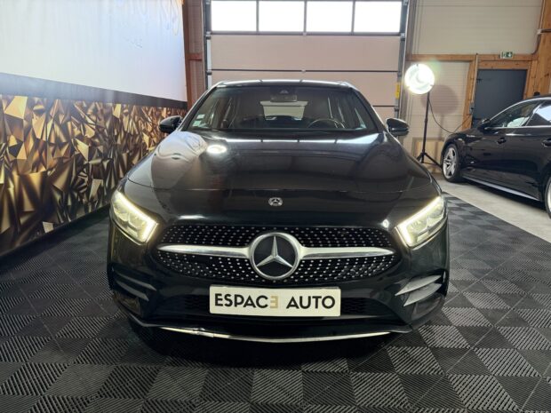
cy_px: 206
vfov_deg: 56.8
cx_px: 276
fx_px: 382
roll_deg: -0.4
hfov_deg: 71.6
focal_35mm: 24
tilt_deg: -12.9
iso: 320
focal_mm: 6.76
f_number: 1.78
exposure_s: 1/50
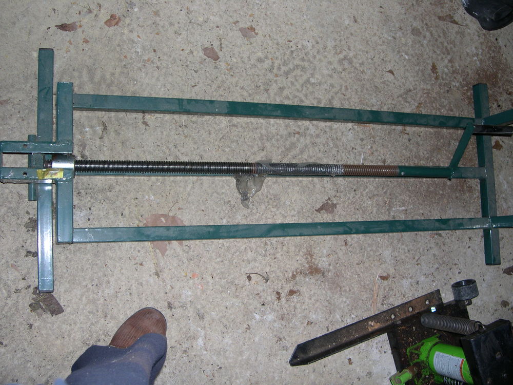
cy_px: 192
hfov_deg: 49.0
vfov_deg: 37.7
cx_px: 256
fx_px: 563
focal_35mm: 38
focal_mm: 8
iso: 100
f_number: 2.8
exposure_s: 1/60
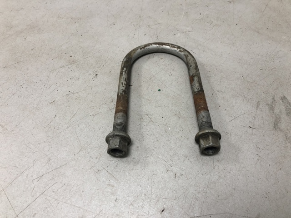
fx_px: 235
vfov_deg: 49.7
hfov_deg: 63.4
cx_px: 146
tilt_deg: -53.1
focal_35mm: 28
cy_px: 109
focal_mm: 4
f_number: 1.8
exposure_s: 1/33
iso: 32
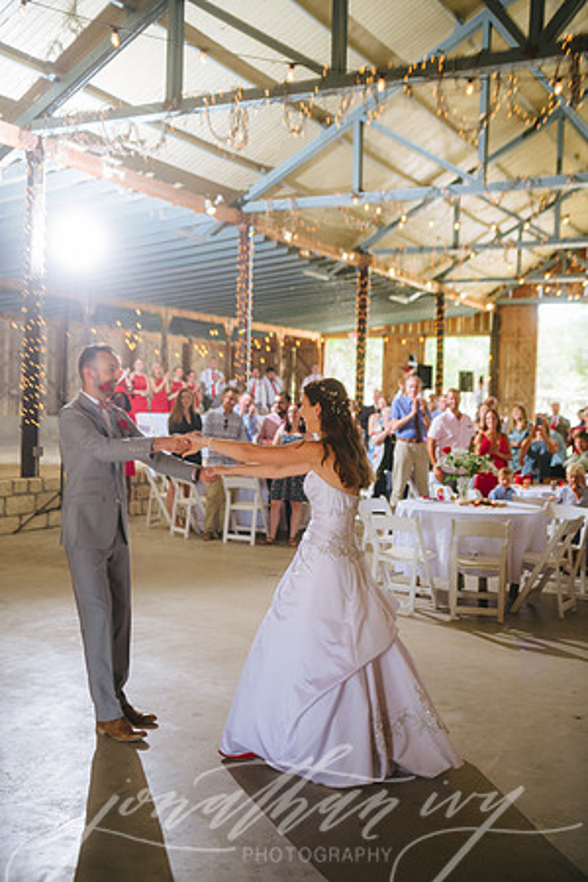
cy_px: 441
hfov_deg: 33.4
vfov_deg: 48.5
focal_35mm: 40
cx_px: 294
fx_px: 980
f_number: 2.8
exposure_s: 1/100
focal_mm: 40
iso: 160
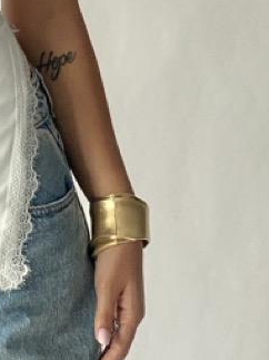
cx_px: -104
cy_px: 13
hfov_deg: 7.1
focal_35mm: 206
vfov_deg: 9.6
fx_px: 2136
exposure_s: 1/121
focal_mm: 6
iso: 80
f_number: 2
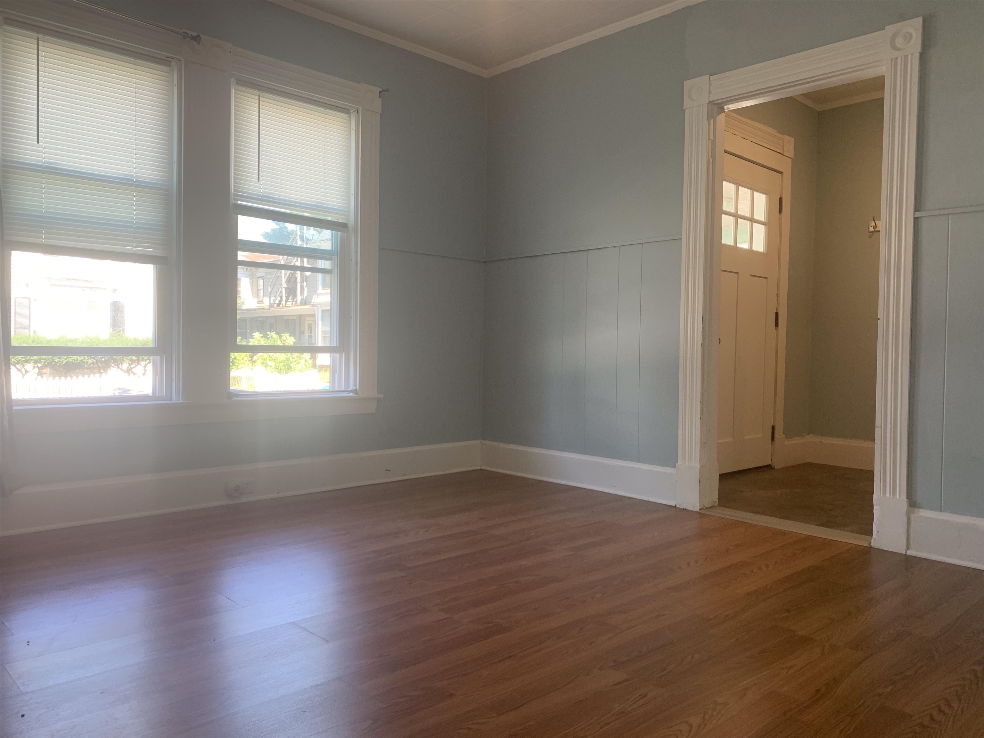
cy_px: 369
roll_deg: -0.4
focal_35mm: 26
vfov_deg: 53.1
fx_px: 739
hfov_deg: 67.3
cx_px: 492
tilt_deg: -2.5
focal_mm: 4.25
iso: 50
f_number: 1.8
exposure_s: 1/60
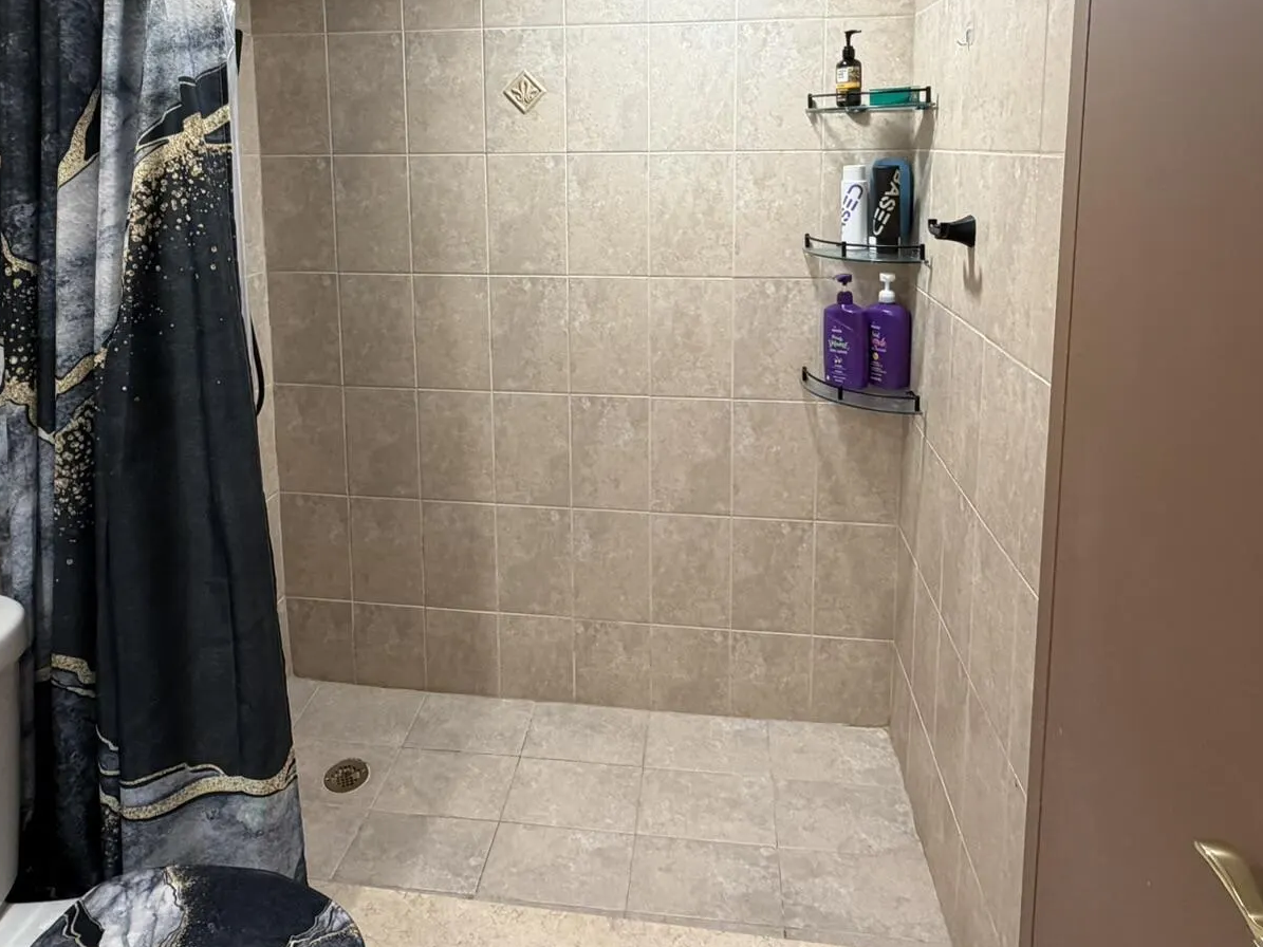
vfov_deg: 54.6
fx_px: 876
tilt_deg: -6.9
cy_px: 258
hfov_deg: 71.6
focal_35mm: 24
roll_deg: +0.0
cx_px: 599
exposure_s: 1/60
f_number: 2.2
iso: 250
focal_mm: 2.22
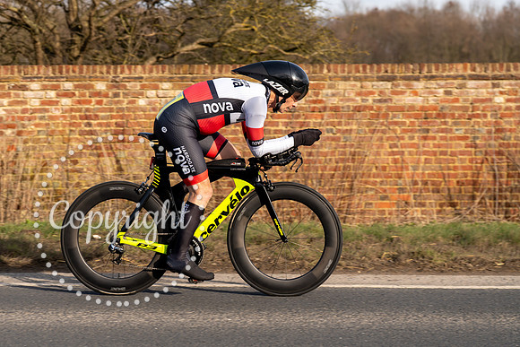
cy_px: 116
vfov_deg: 14.6
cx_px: 174
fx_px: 1347
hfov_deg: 21.8
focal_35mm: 93
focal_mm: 70
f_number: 4
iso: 100
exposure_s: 1/800
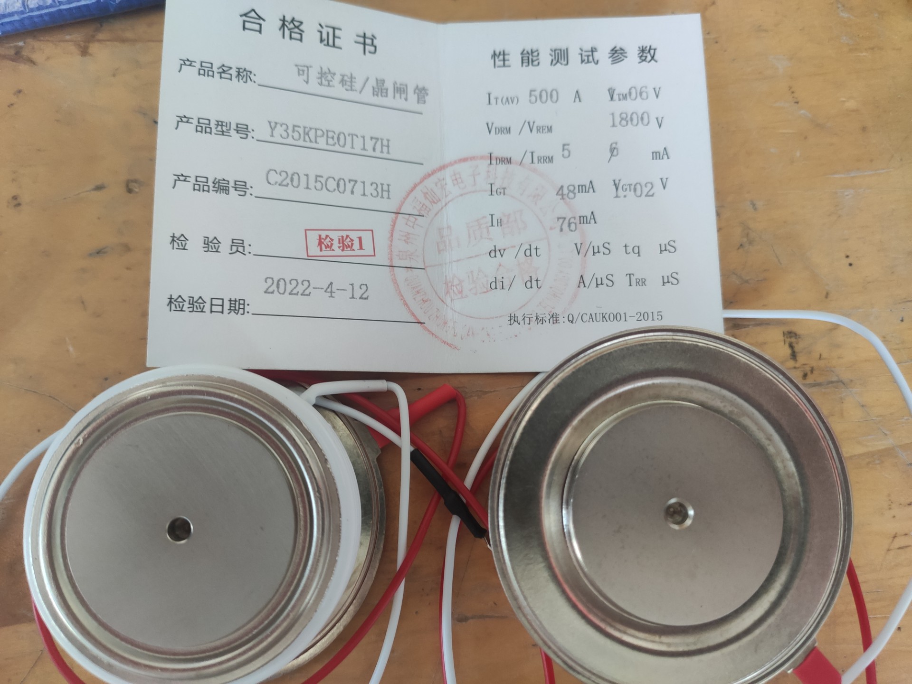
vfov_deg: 53.1
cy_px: 342
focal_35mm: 26
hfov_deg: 67.3
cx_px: 456
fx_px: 685
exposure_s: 1/33
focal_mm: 4.77
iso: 591
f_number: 1.75
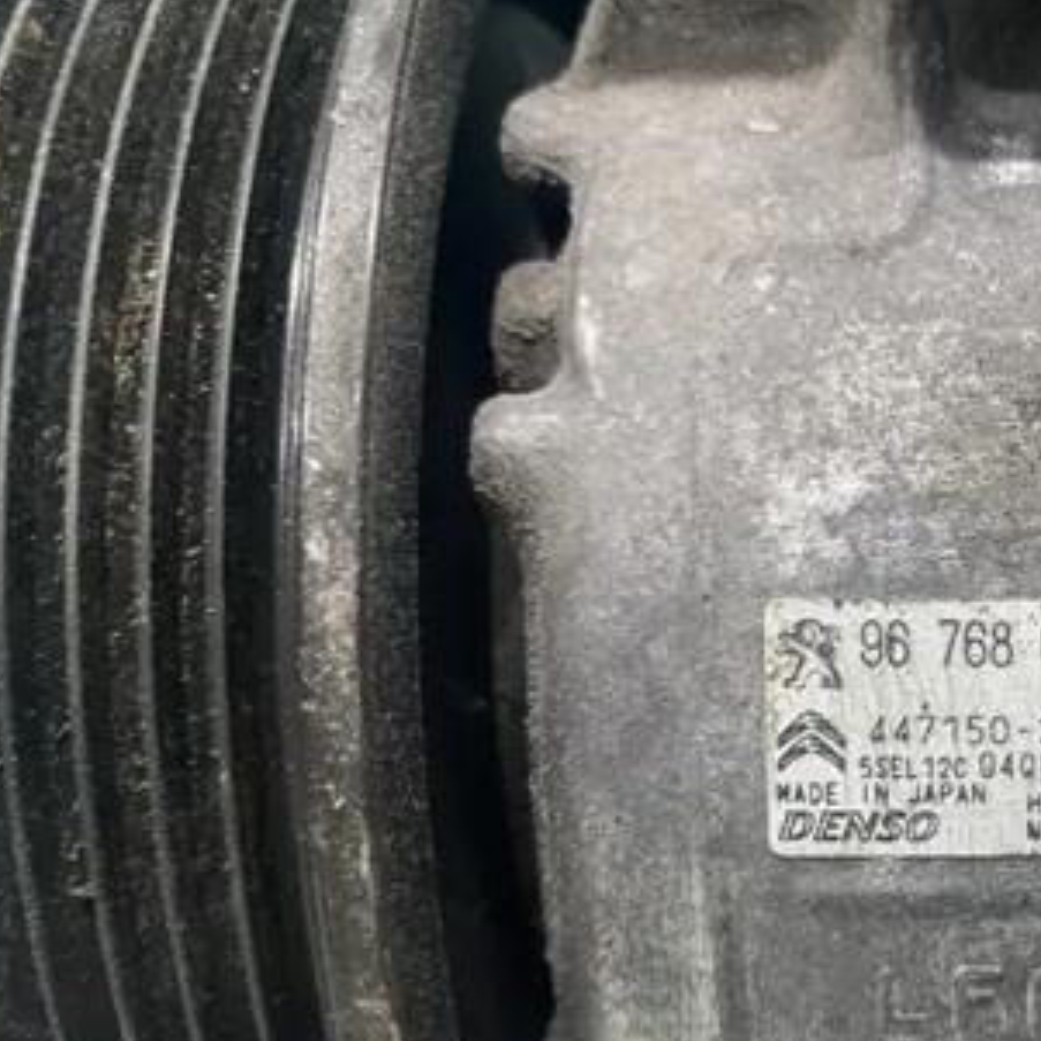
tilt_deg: -26.5
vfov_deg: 35.4
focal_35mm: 47
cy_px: 761
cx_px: 1055
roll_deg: +0.8
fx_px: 1599
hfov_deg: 32.9
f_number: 1.8
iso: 250
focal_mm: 4.25
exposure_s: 1/50
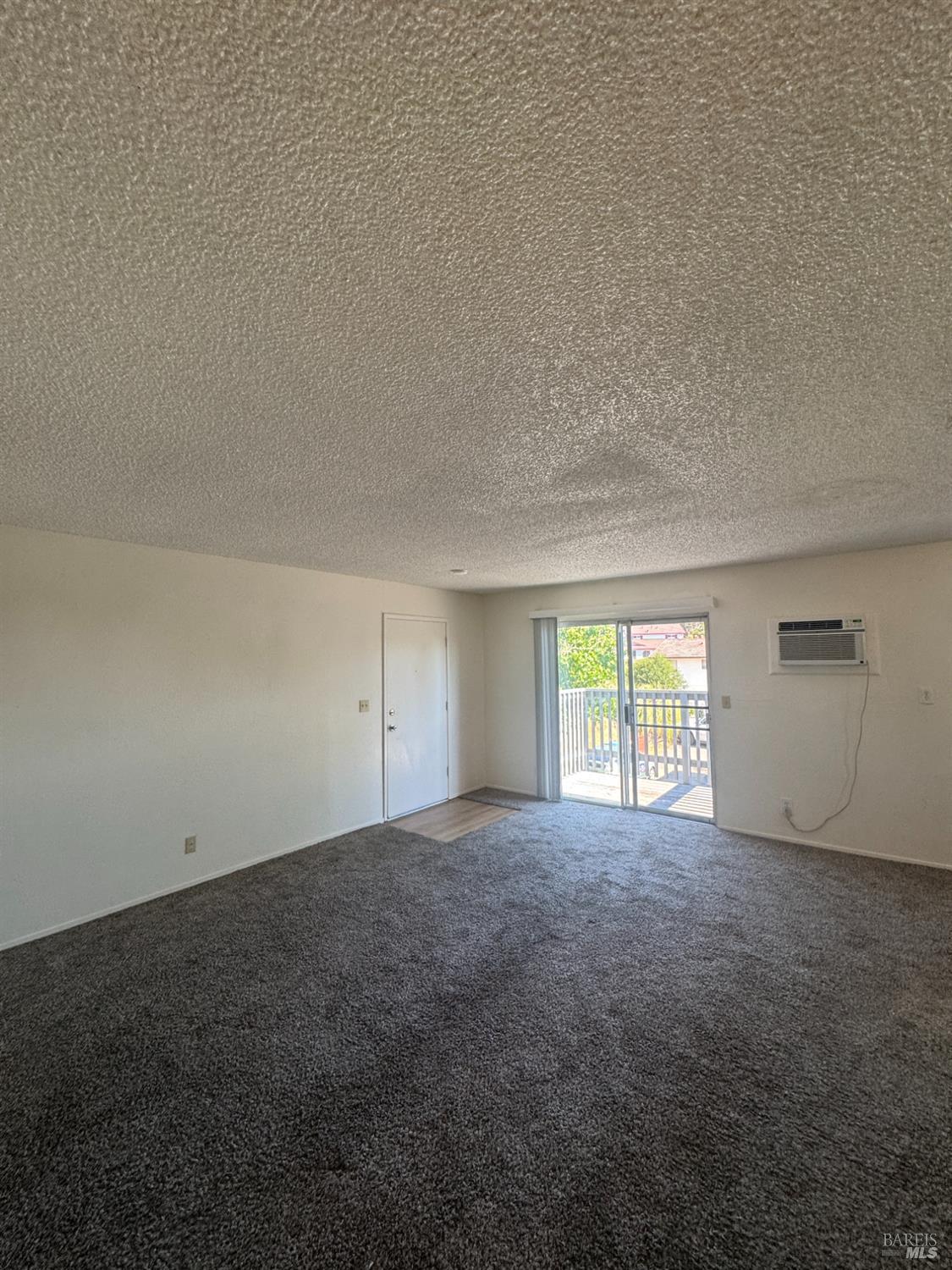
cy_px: 635
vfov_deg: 102.1
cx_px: 476
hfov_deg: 85.7
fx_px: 513
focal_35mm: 14
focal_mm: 2.22
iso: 125
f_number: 2.2
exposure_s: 1/120
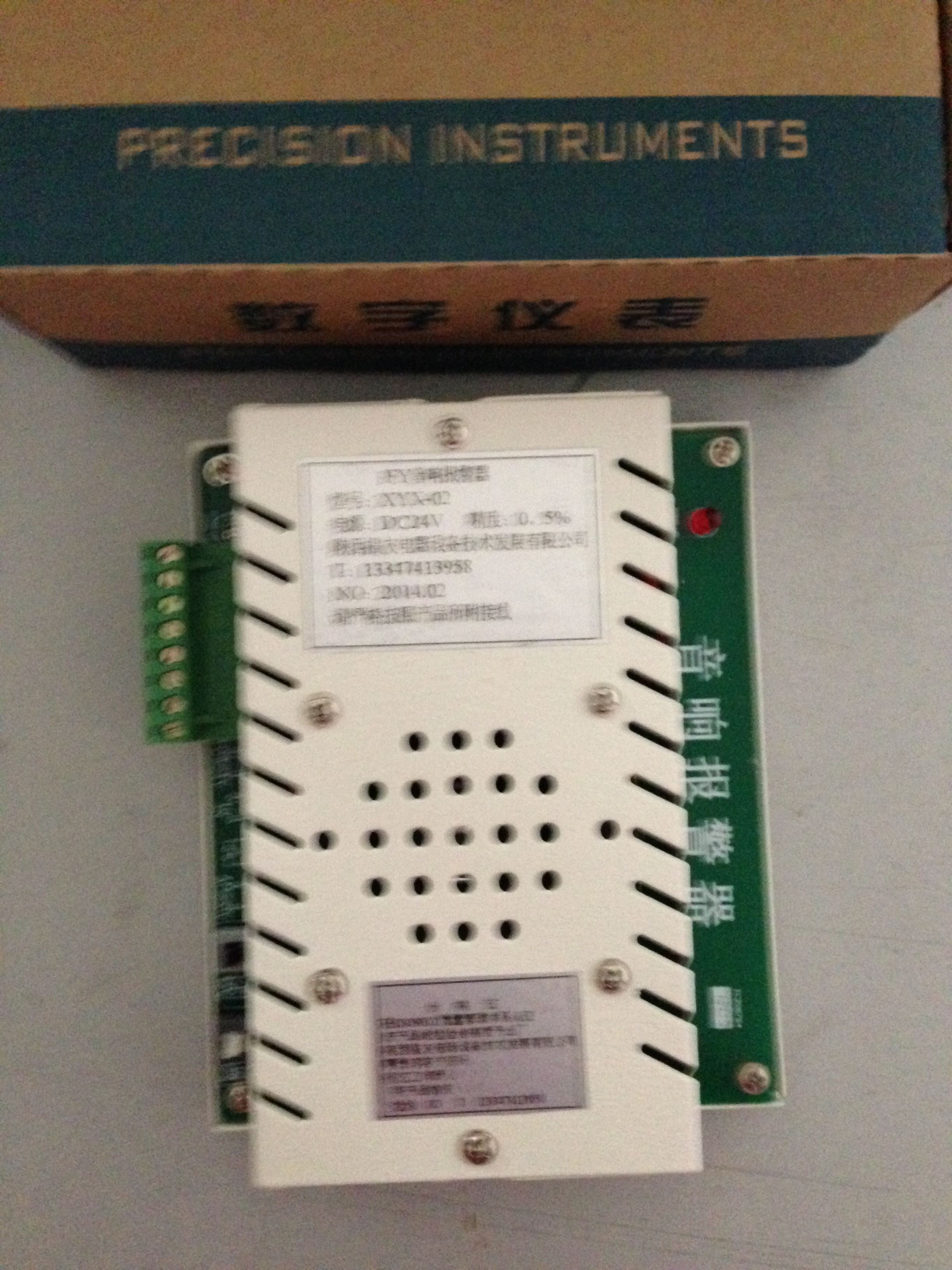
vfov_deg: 55.4
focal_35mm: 33
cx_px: 476
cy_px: 635
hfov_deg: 42.9
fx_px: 1210
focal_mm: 4.12
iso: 800
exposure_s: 1/15
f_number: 2.4
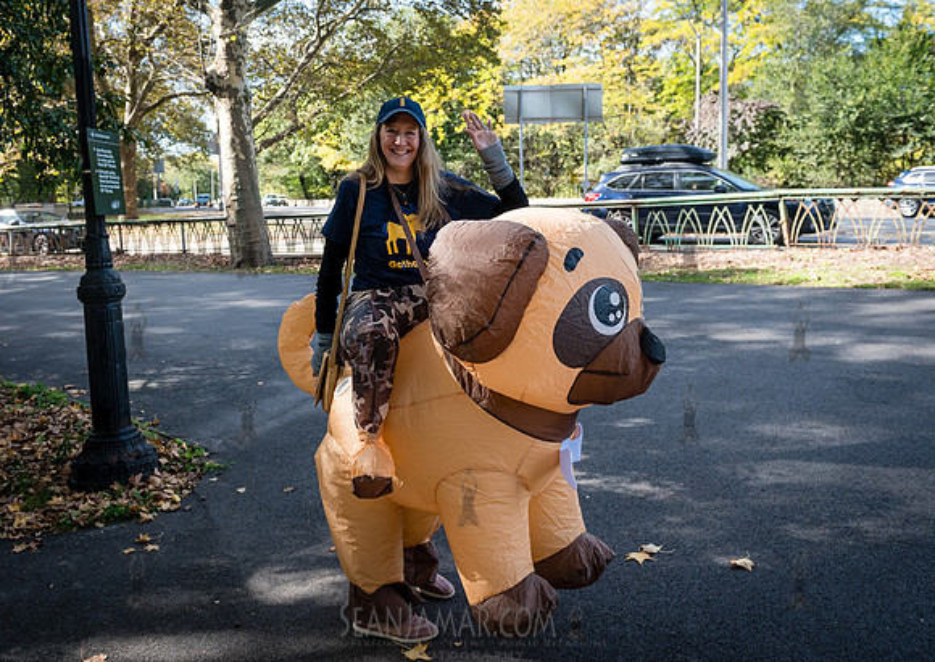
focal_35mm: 30
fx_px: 796
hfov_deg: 60.5
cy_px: 265
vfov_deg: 44.9
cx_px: 388
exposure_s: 1/1000
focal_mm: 24
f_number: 5
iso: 1000
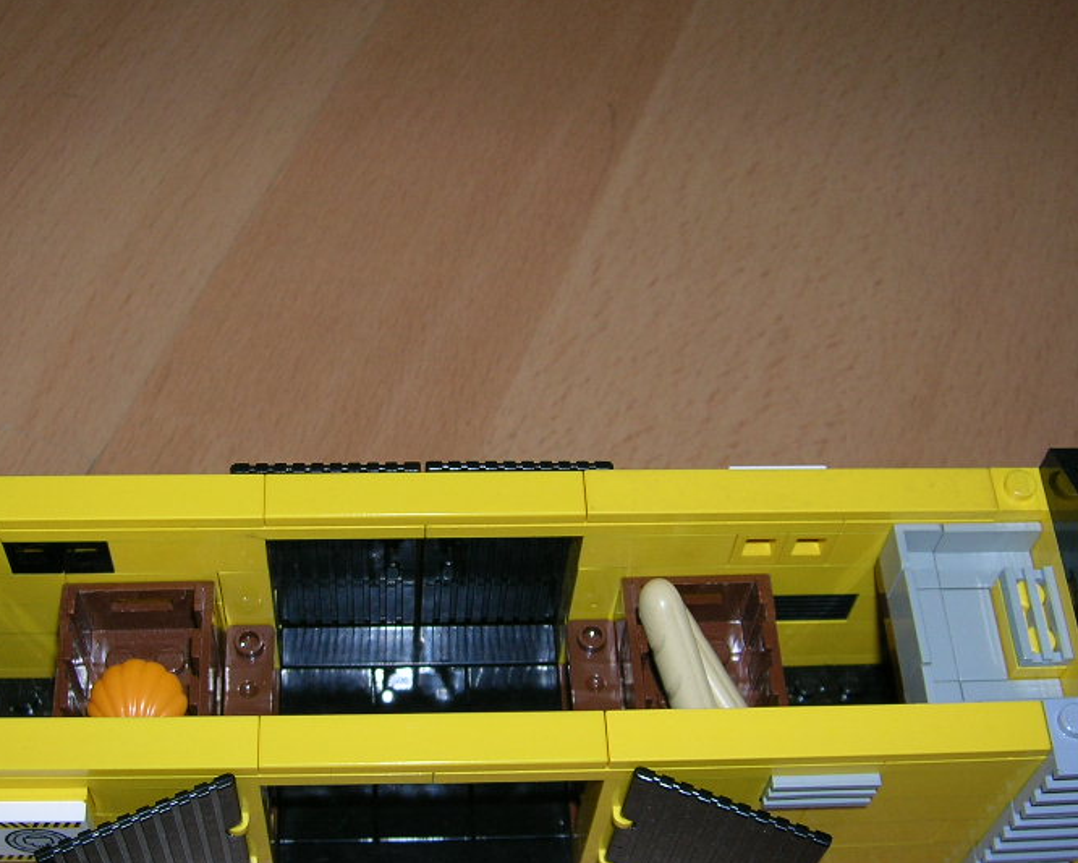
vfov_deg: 29.6
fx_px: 1627
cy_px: 508
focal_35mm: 51
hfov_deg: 36.6
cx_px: 484
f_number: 2.9
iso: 50
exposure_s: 1/60.1
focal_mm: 5.7
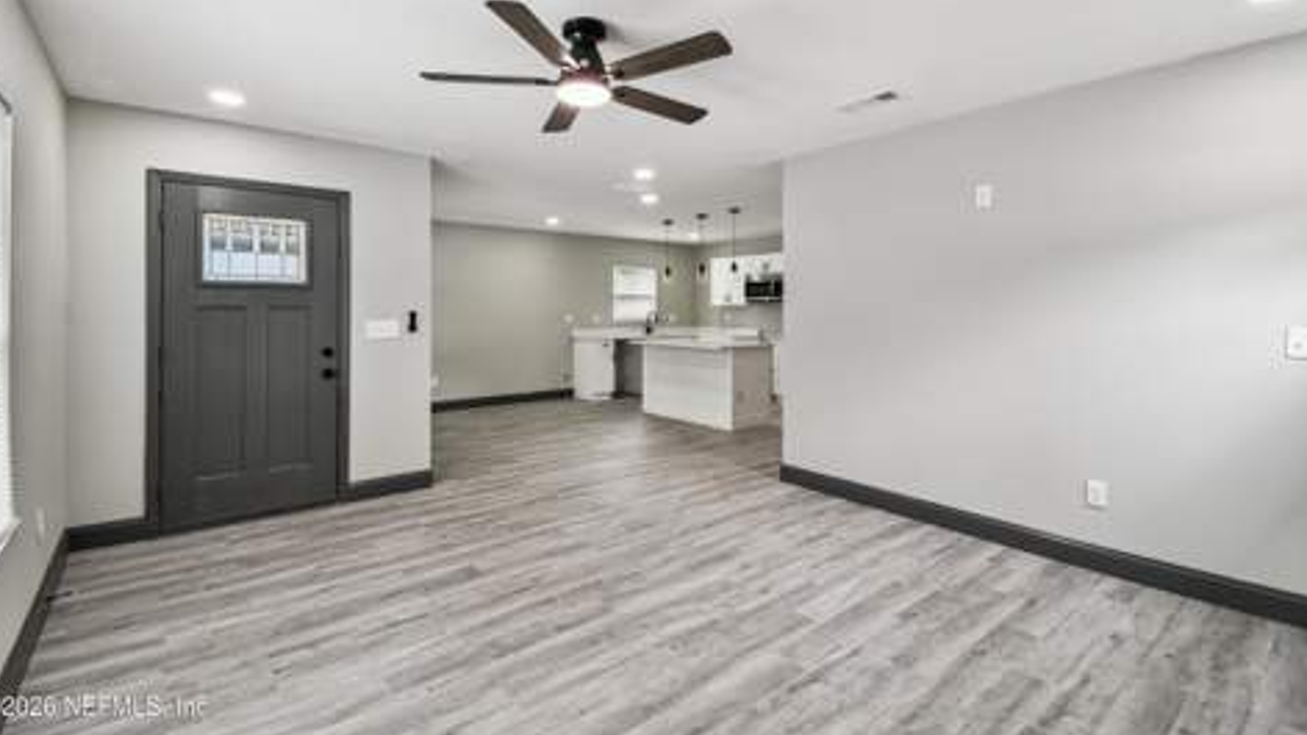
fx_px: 555
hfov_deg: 99.4
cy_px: 302
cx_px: 647
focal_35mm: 16
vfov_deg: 66.6
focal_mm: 10
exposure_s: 1/6
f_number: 7.1
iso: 125
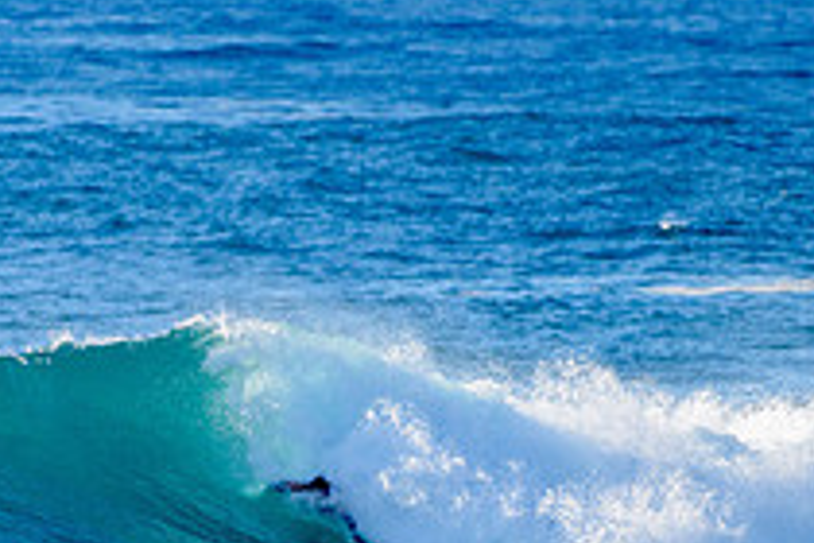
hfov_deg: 1.2
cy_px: 485
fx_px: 38368
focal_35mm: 1697
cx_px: 274
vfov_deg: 0.8
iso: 280
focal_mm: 500
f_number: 5.6
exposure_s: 1/2000
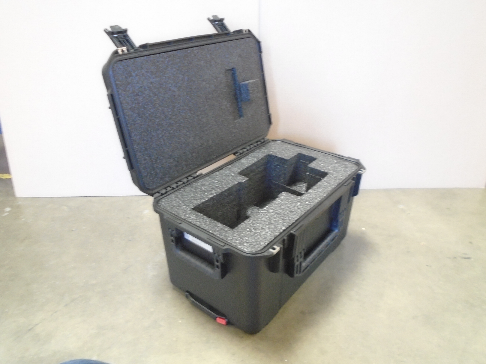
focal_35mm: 26
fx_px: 365
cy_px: 182
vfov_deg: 53.1
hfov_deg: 67.3
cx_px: 243
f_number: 3.2
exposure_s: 1/13
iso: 400
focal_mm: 4.6
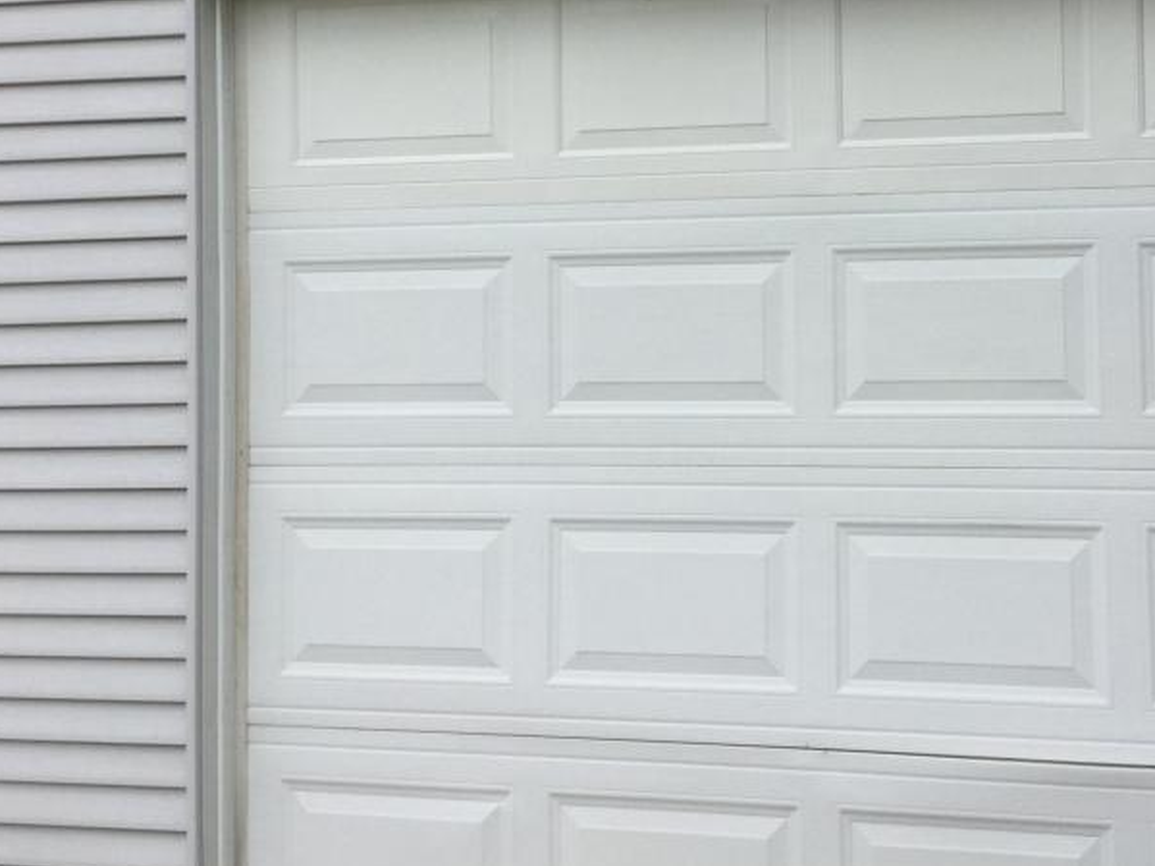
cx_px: 760
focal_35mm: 53
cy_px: 214
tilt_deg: +2.3
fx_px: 1768
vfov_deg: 27.1
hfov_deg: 35.9
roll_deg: +0.1
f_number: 2.4
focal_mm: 3.3
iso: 25
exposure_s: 1/741
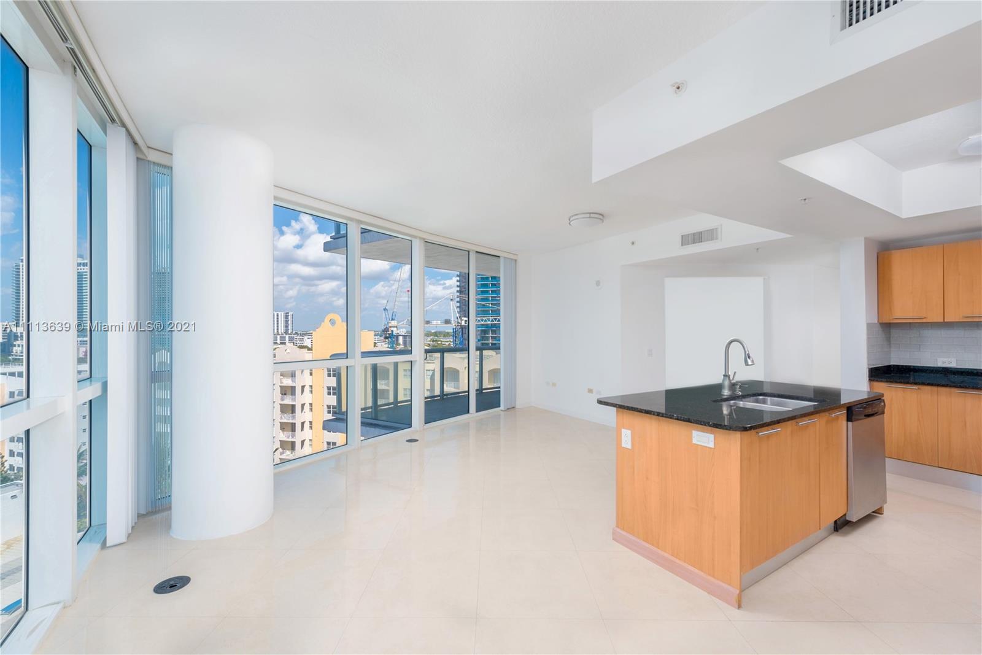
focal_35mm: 15
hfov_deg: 100.4
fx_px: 409
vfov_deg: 77.3
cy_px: 328
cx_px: 491
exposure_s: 1/200
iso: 200
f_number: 8
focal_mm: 15
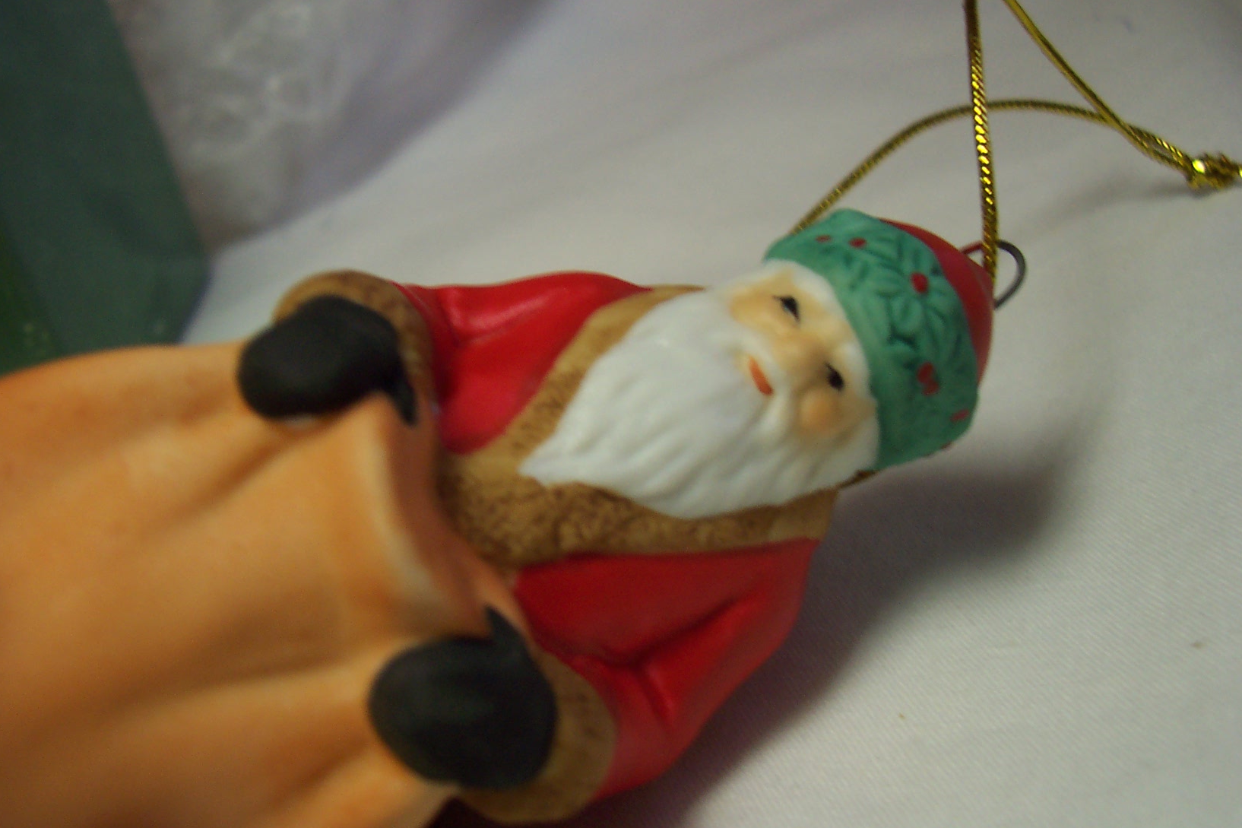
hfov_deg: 49.6
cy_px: 447
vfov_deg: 34.2
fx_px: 1345
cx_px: 620
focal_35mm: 39
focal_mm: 5.6
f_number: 2.8
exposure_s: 1/90
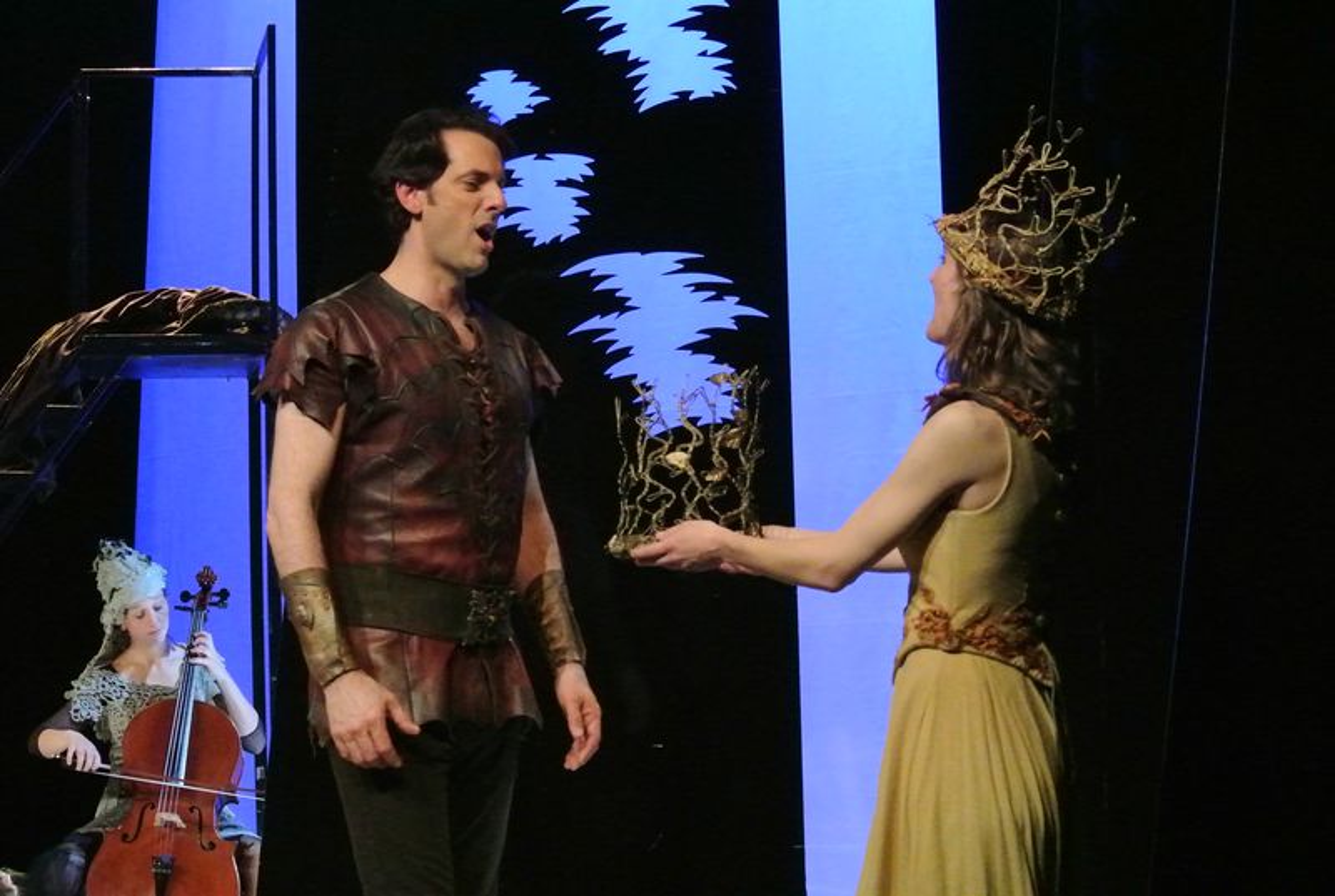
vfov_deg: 16.9
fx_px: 3010
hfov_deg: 25.0
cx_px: 668
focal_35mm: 81
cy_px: 448
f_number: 4.5
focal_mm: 30
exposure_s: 1/80
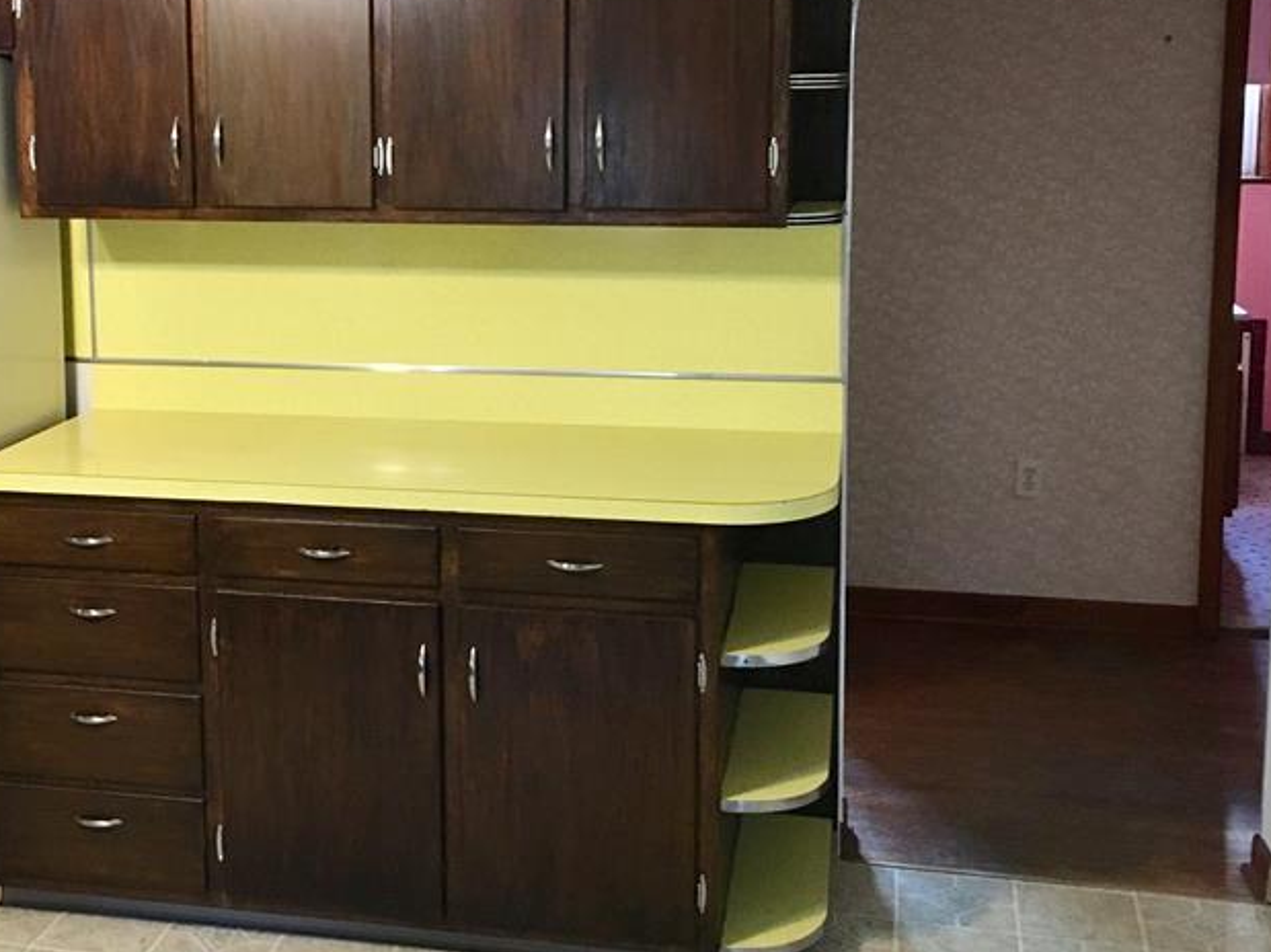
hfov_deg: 39.2
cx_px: 431
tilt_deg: -7.9
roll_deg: +0.1
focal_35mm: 48
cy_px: 330
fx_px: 1762
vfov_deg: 30.1
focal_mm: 4.15
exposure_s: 1/24
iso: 200
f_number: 2.2
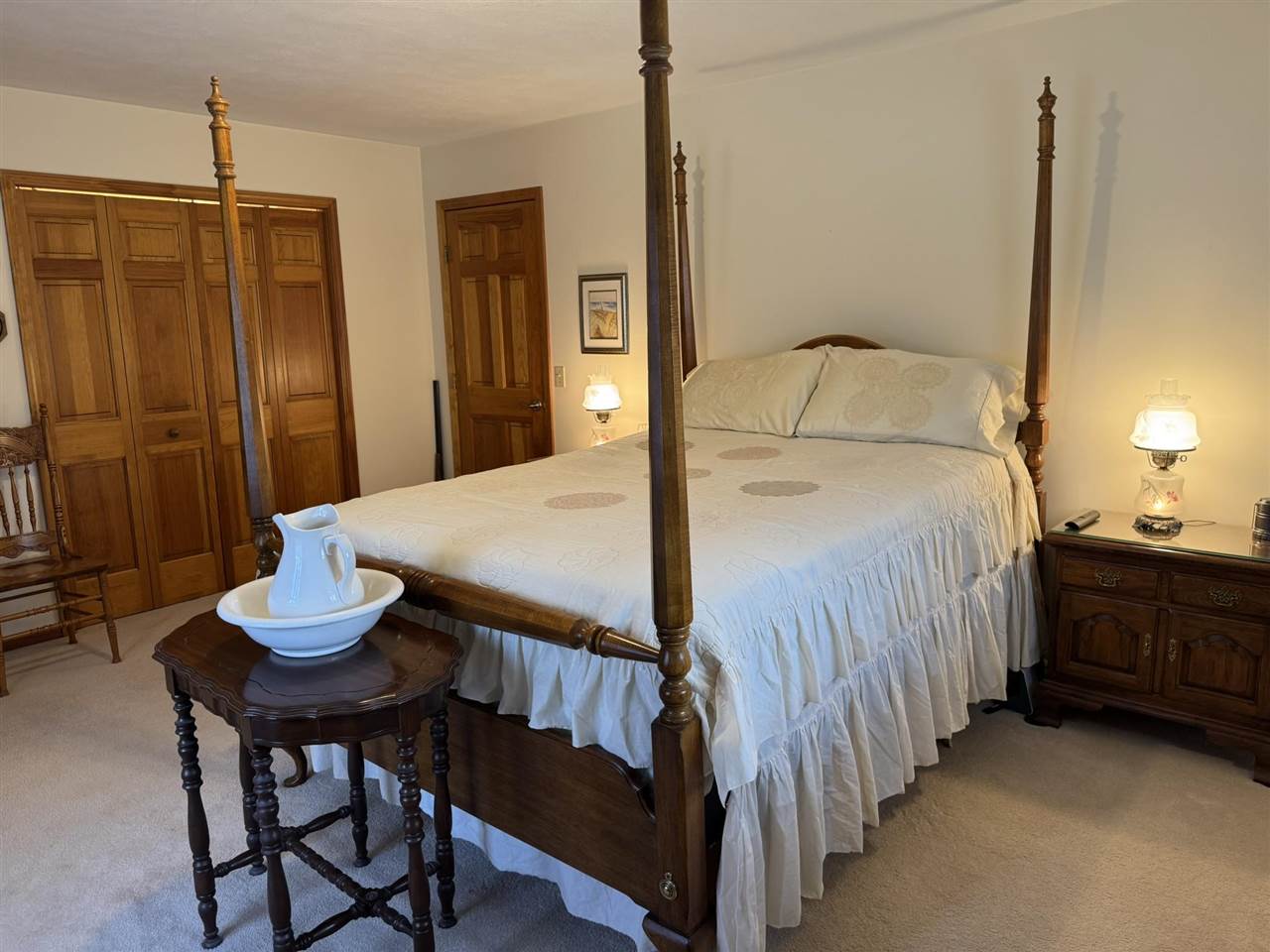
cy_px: 476
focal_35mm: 24
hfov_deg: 71.6
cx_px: 635
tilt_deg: -10.8
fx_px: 881
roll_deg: +1.1
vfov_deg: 56.8
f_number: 1.78
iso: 160
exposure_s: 1/60
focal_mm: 6.76
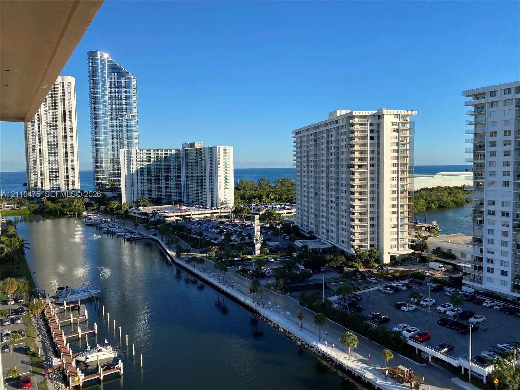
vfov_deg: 53.1
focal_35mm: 26
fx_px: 391
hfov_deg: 67.3
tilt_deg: -4.0
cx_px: 260
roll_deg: -0.1
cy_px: 195
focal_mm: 4.25
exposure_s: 1/2571
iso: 32
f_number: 1.8
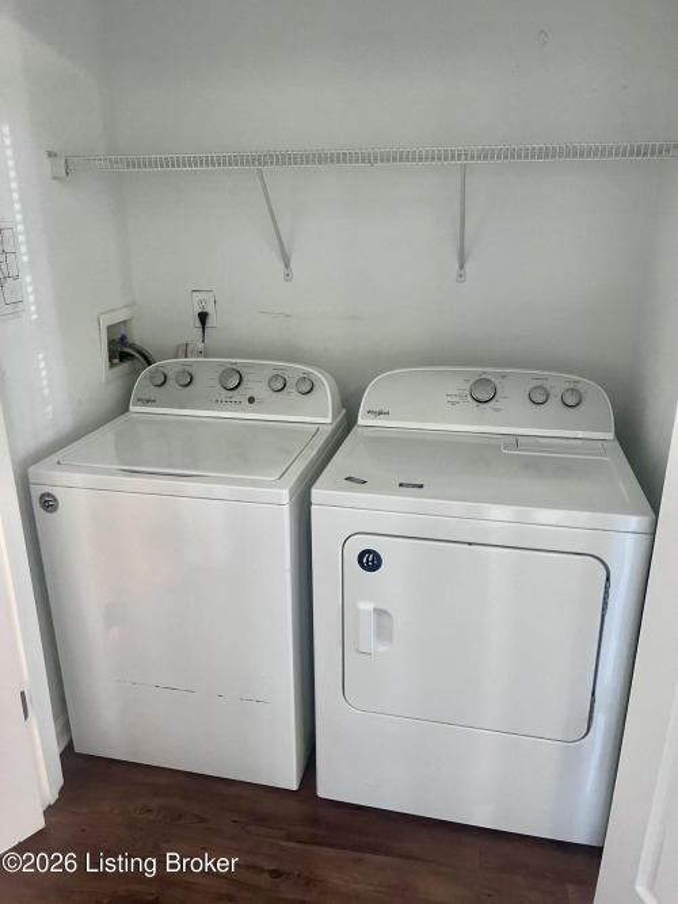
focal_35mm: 26
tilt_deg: -17.4
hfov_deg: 53.0
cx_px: 339
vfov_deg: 67.3
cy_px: 452
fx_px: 679
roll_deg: +1.7
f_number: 1.6
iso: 400
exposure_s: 1/60
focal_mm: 5.1
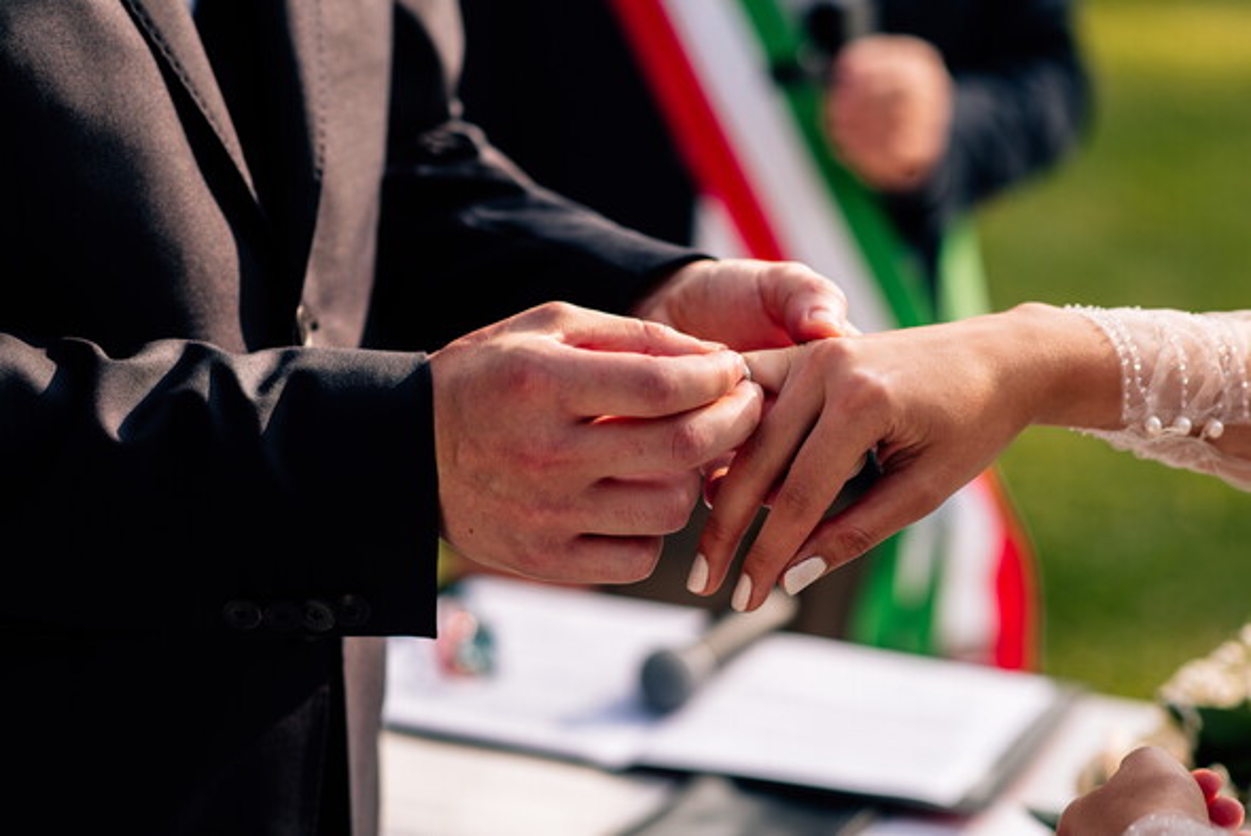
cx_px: 626
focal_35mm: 85
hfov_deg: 23.9
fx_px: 2955
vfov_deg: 16.1
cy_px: 418
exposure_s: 1/1250
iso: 160
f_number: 2.8
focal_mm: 85
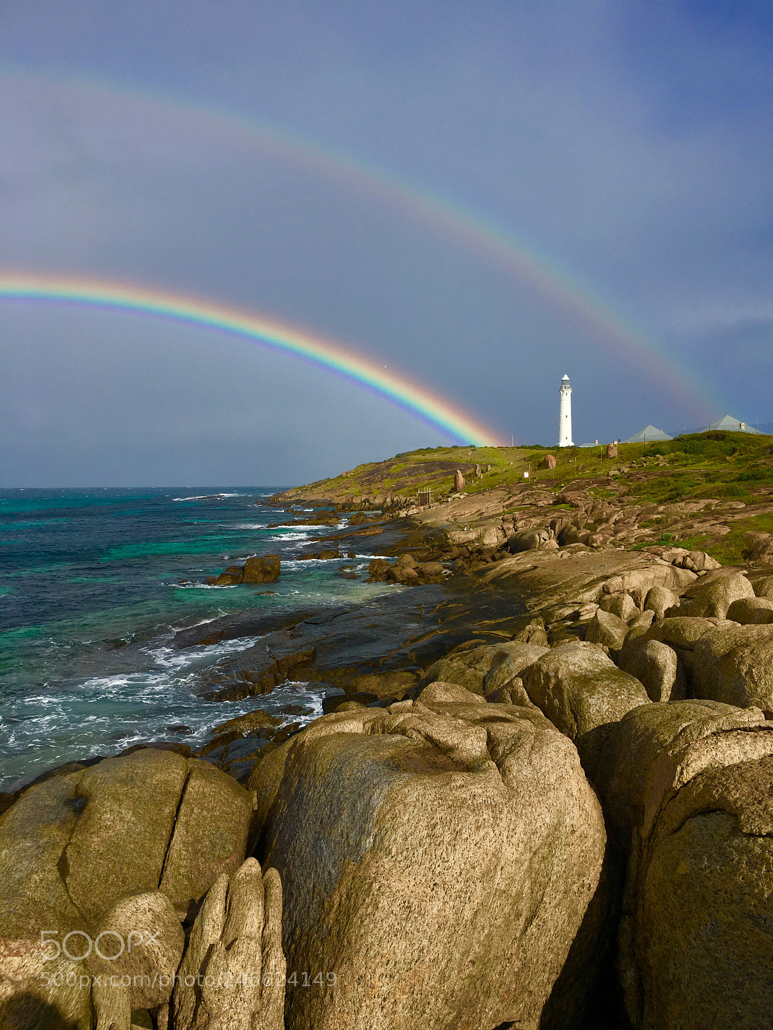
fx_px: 863
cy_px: 515
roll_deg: +1.2
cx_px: 386
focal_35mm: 29
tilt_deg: -1.1
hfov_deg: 48.2
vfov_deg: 61.7
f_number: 2.2
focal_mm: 4.15
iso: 25
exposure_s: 1/3344
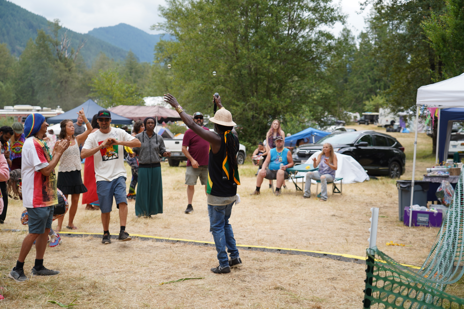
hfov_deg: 33.9
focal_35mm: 59
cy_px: 154
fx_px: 760
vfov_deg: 23.0
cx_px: 232
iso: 160
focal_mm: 59
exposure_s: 1/160
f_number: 4
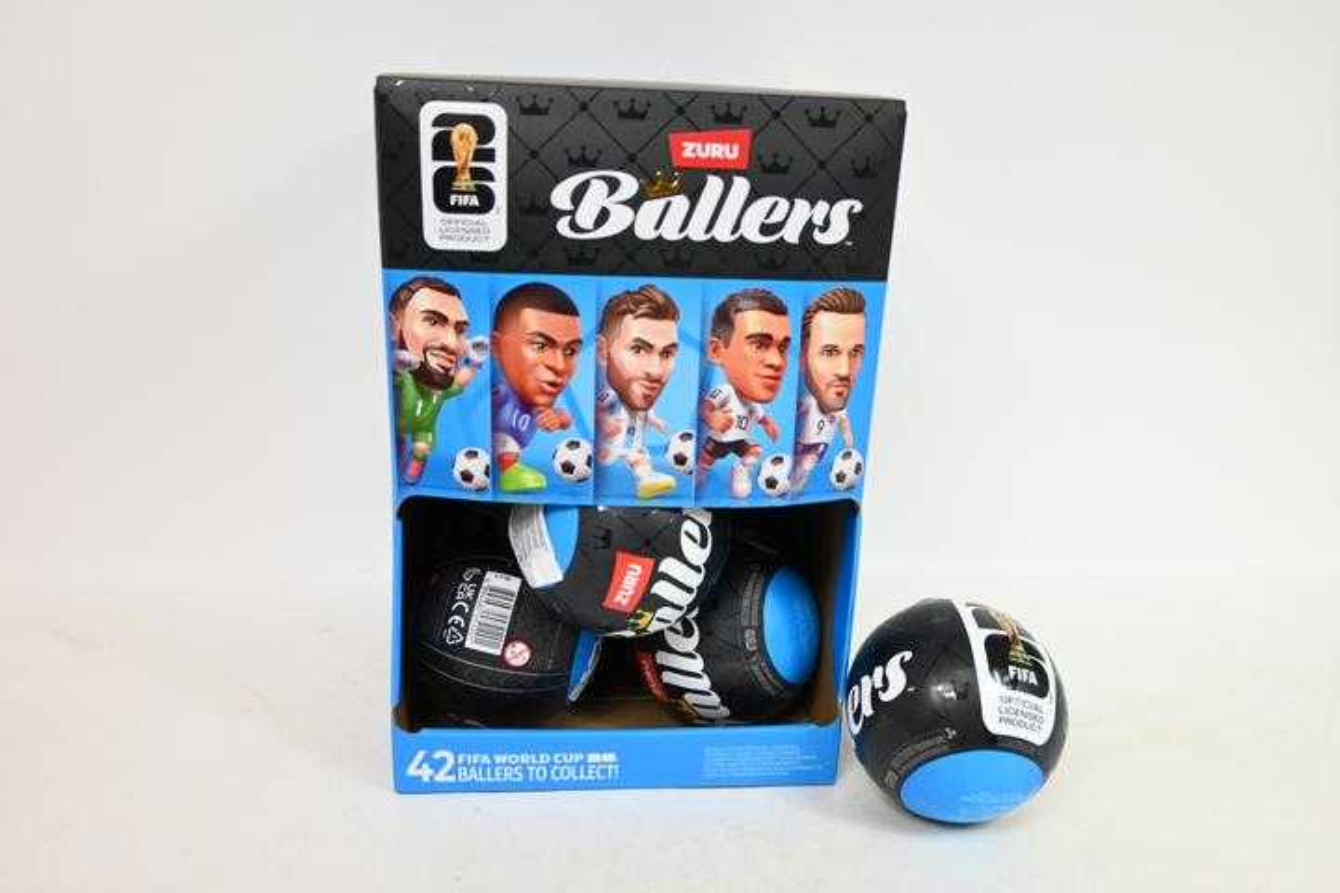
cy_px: 446
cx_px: 670
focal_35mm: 29
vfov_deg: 44.6
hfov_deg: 63.2
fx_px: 1089
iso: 400
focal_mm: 19.5
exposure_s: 1/160
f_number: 3.8
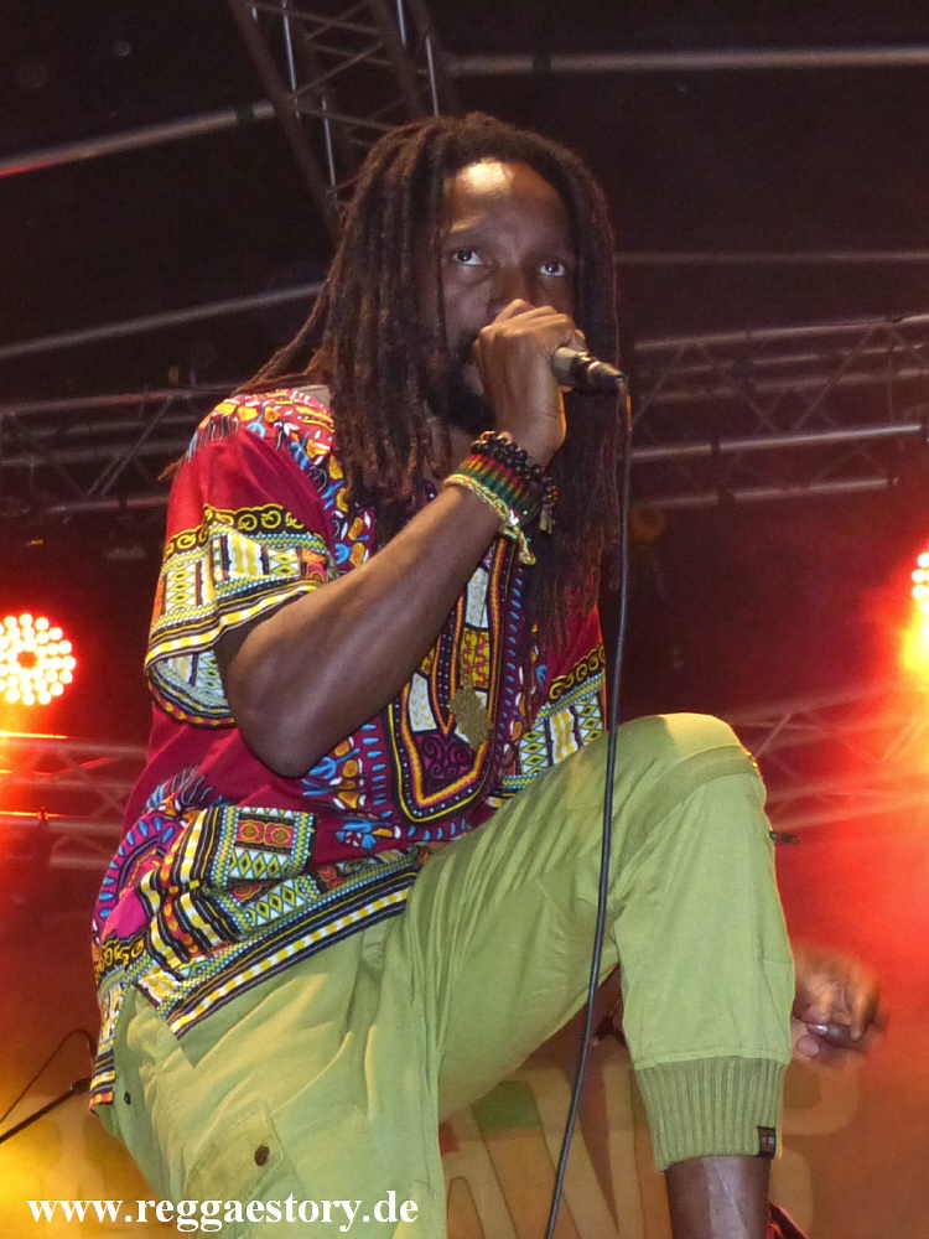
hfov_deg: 36.8
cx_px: 464
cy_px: 620
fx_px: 1396
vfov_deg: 47.9
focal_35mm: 39
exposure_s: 1/60
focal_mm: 7
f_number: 2.8
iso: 400
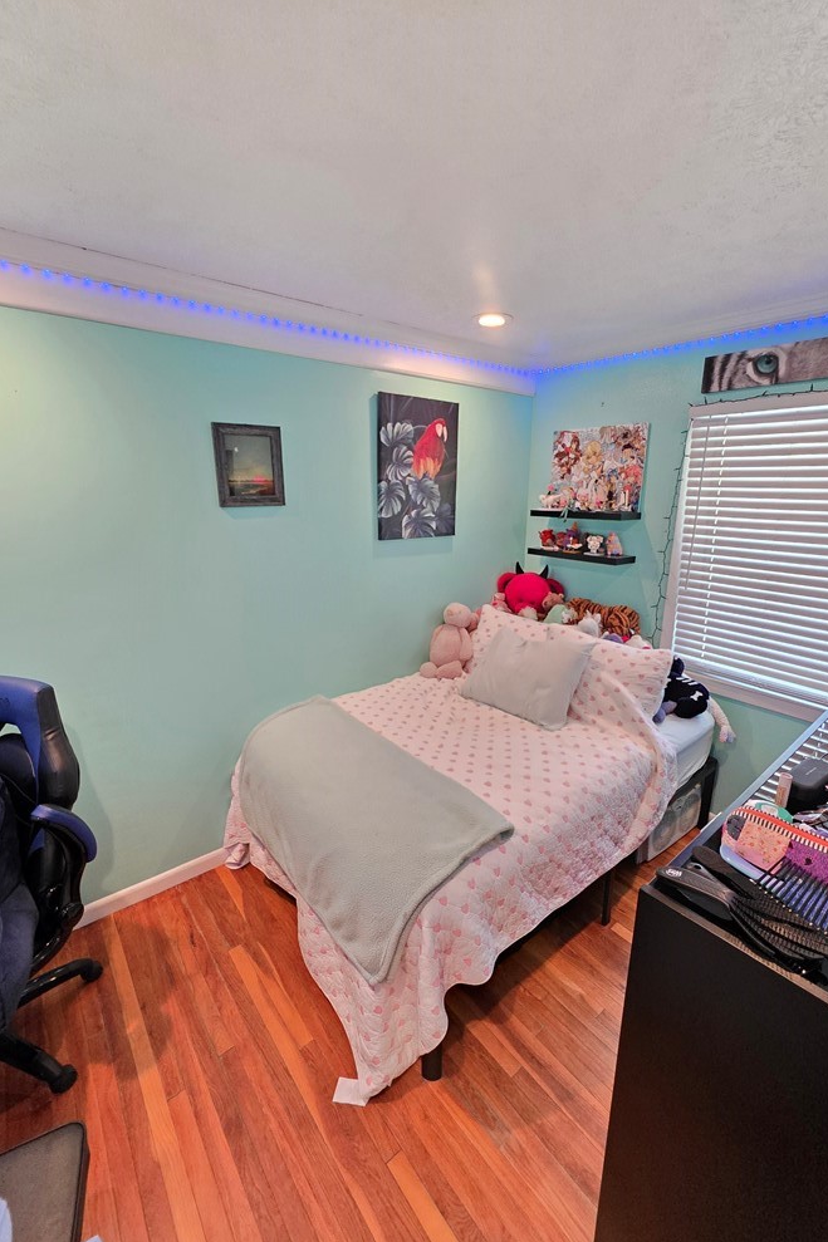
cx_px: 440
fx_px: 483
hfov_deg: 81.1
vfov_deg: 104.3
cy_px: 622
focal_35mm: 14
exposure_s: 1/60
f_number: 1.9
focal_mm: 2.2
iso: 1000
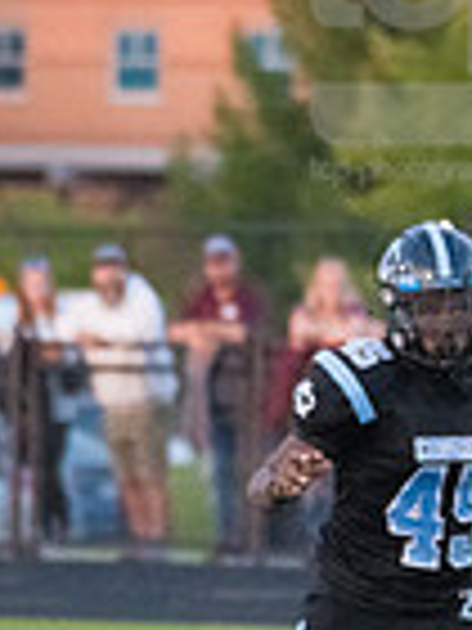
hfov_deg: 1.4
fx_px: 18799
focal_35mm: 1034
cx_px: 1088
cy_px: 646
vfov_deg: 1.9
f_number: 5.6
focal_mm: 260
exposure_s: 1/2000
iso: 6400
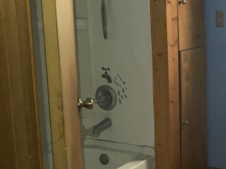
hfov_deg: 29.3
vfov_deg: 23.6
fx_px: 405
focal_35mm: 62
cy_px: 72
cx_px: 221
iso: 800
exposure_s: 1/26
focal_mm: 4.25
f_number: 1.8
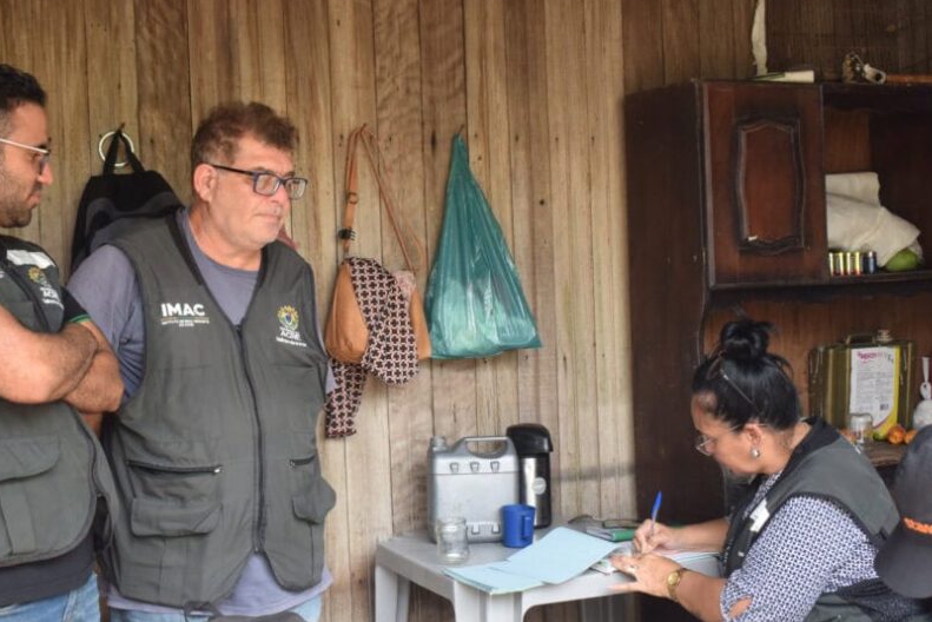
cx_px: 391
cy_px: 361
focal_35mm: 56
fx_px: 1441
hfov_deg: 35.8
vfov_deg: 24.3
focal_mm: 29
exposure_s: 1/125
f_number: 5.6
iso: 640
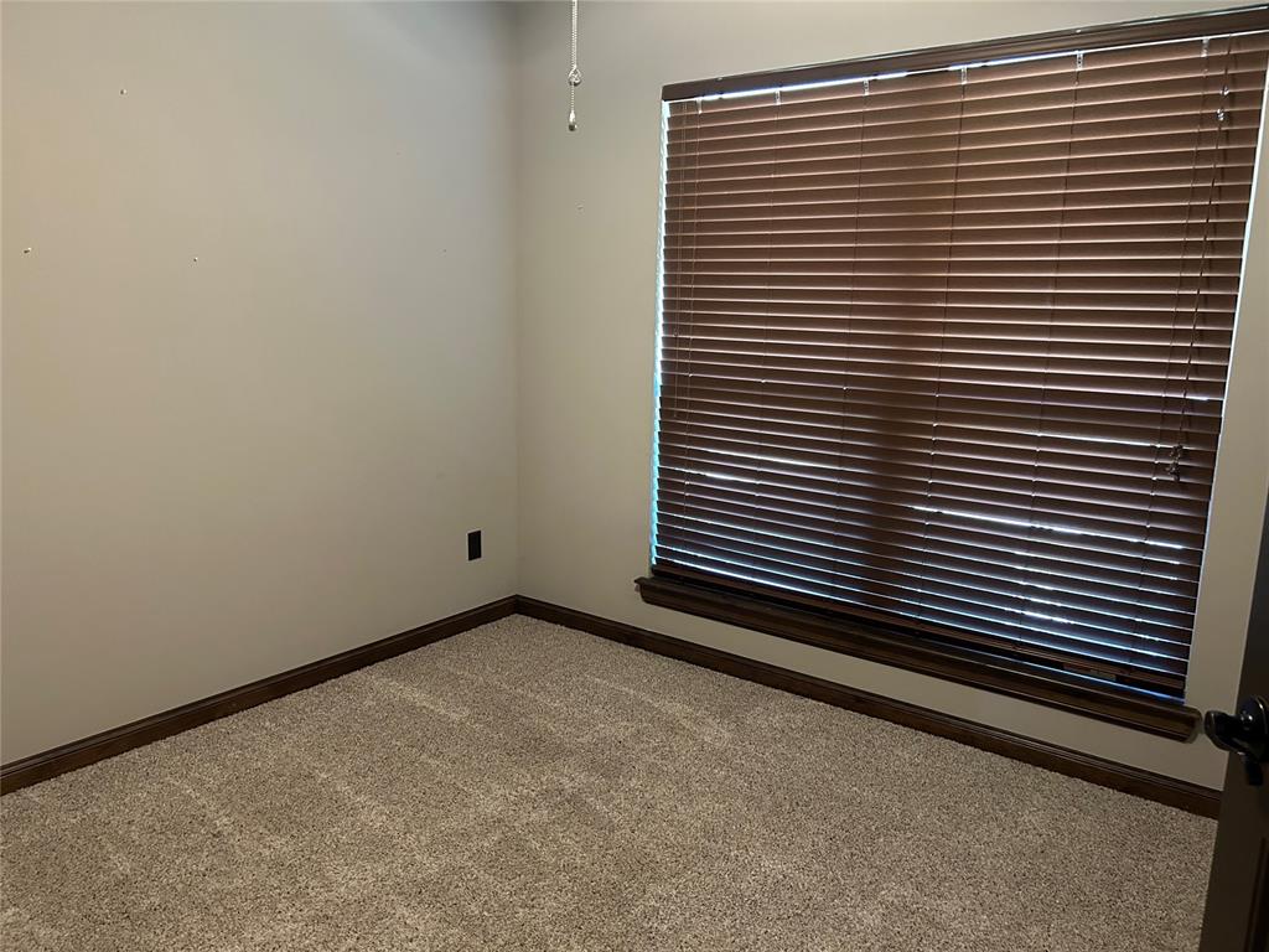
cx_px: 634
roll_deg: -0.7
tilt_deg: -10.5
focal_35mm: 26
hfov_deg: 67.3
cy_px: 476
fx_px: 953
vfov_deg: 53.1
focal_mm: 5.7
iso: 400
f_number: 1.5
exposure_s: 1/40
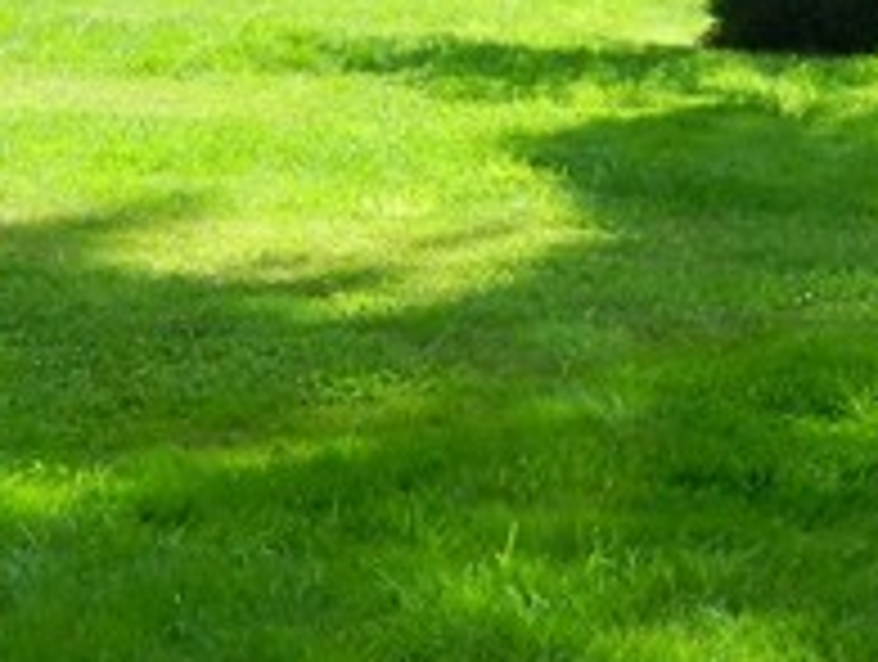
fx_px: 3329
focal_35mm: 131
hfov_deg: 14.9
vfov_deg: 11.1
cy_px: -162
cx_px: 153
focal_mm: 4.5
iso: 80
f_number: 3.1
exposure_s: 1/320
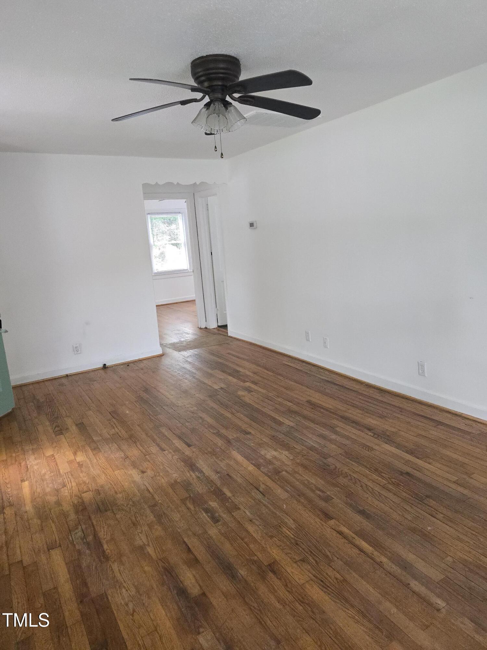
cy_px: 325
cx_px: 244
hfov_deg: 58.9
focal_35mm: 23
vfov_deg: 73.9
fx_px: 431
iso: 640
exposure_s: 1/120
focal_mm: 6.3
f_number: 1.7
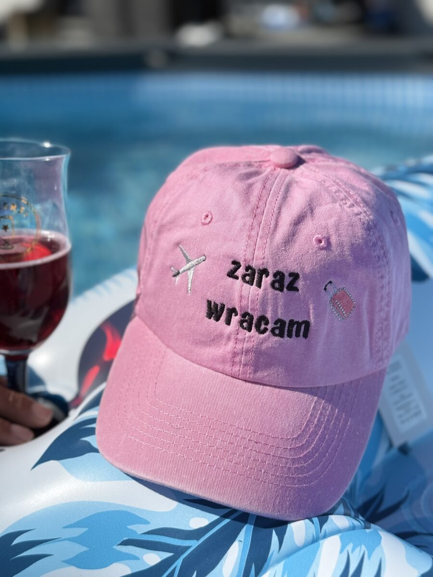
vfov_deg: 39.7
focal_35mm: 48
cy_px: 288
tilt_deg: -21.8
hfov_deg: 30.3
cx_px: 216
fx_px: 801
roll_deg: +0.8
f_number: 1.78
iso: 64
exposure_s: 1/9901
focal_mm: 6.76
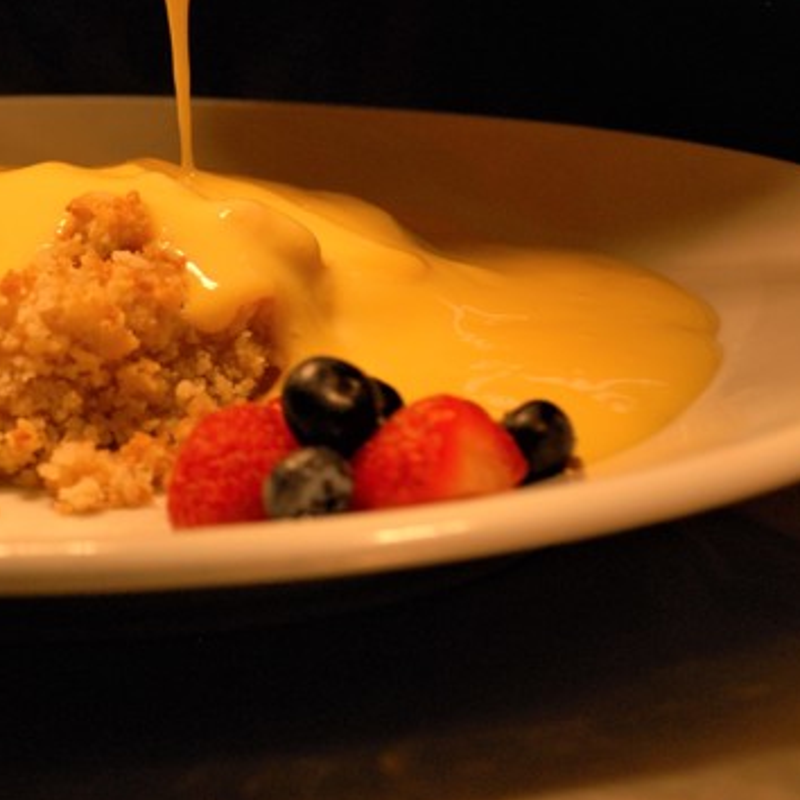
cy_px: 224
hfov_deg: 8.6
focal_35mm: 201
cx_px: -32
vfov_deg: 8.7
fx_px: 5256
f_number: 5.3
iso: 400
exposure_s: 1/800
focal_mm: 62
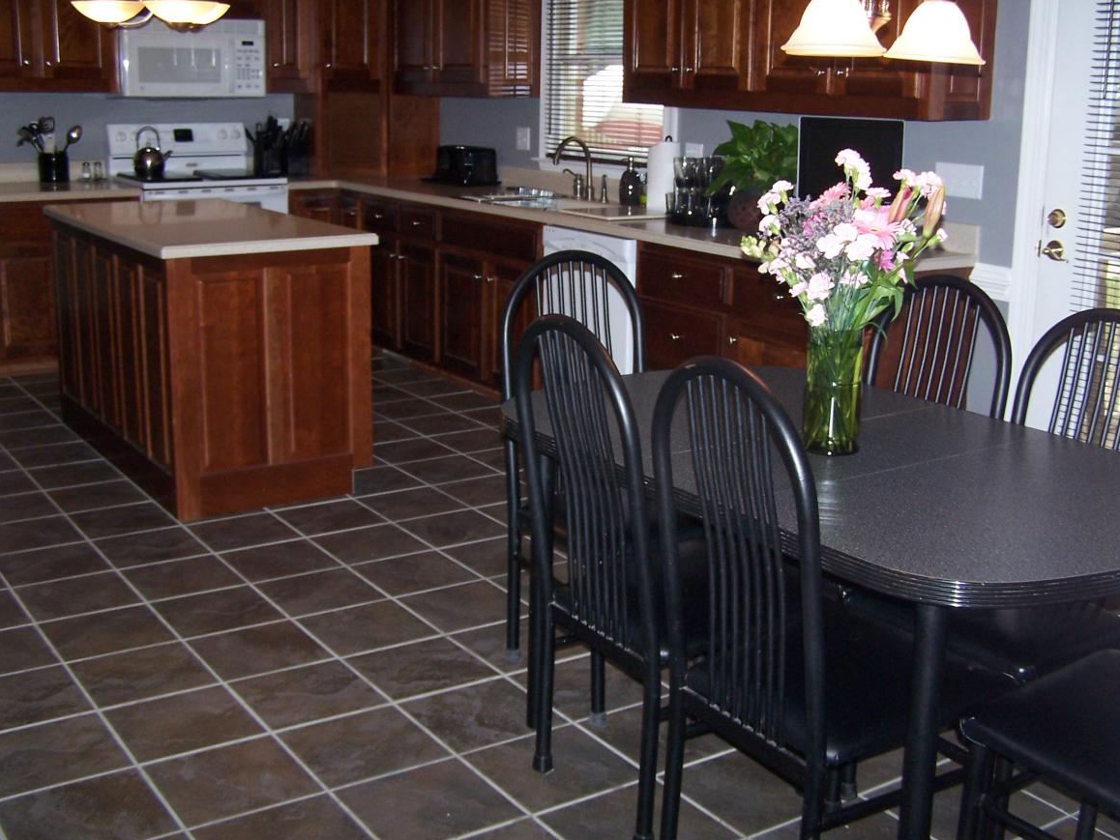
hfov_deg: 44.7
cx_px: 618
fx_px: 1359
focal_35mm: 42
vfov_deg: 34.3
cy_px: 379
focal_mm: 6.3
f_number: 2.8
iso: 140
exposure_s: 1/60
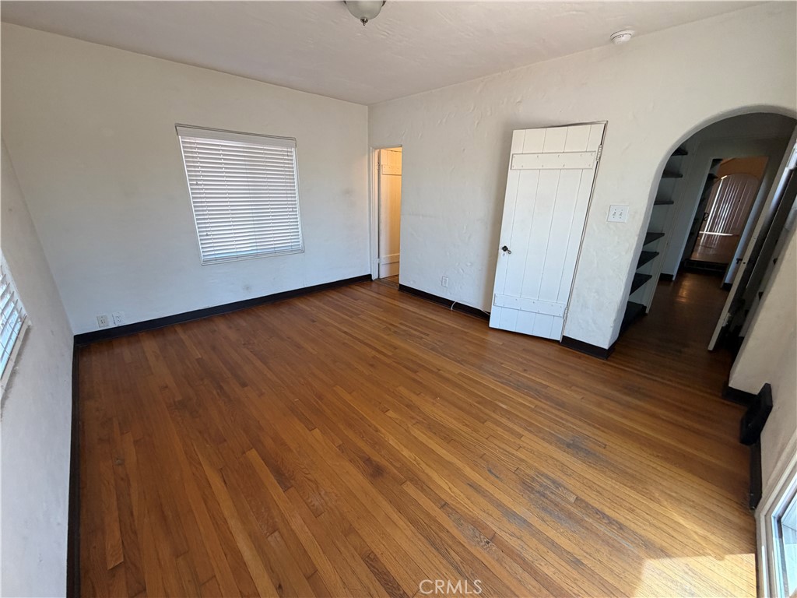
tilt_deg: -19.6
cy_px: 299
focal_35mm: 14
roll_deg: -0.9
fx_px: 322
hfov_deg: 102.1
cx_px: 398
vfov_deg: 85.7
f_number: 2.2
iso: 125
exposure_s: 1/121
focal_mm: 2.22
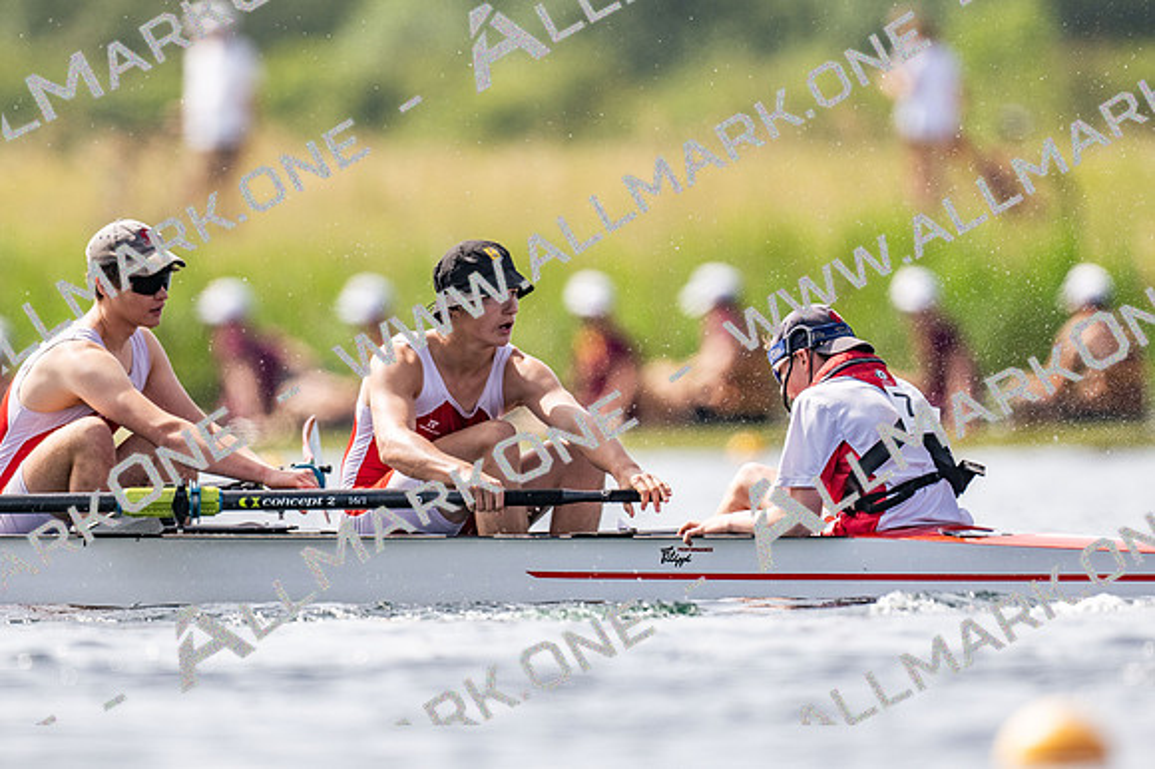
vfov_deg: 1.5
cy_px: 384
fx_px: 28857
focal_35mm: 900
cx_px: 578
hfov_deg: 2.3
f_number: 4
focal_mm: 600
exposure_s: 1/2500
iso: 200
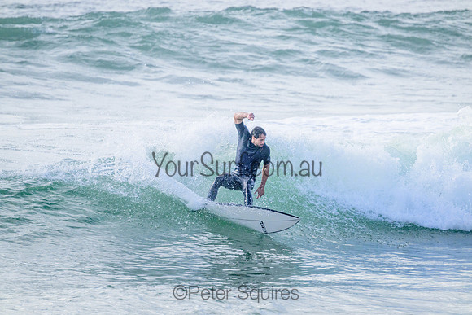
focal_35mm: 800
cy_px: 158
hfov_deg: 2.6
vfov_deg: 1.7
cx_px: 236
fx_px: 10491
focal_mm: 800
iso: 1400
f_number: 11
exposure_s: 1/2000
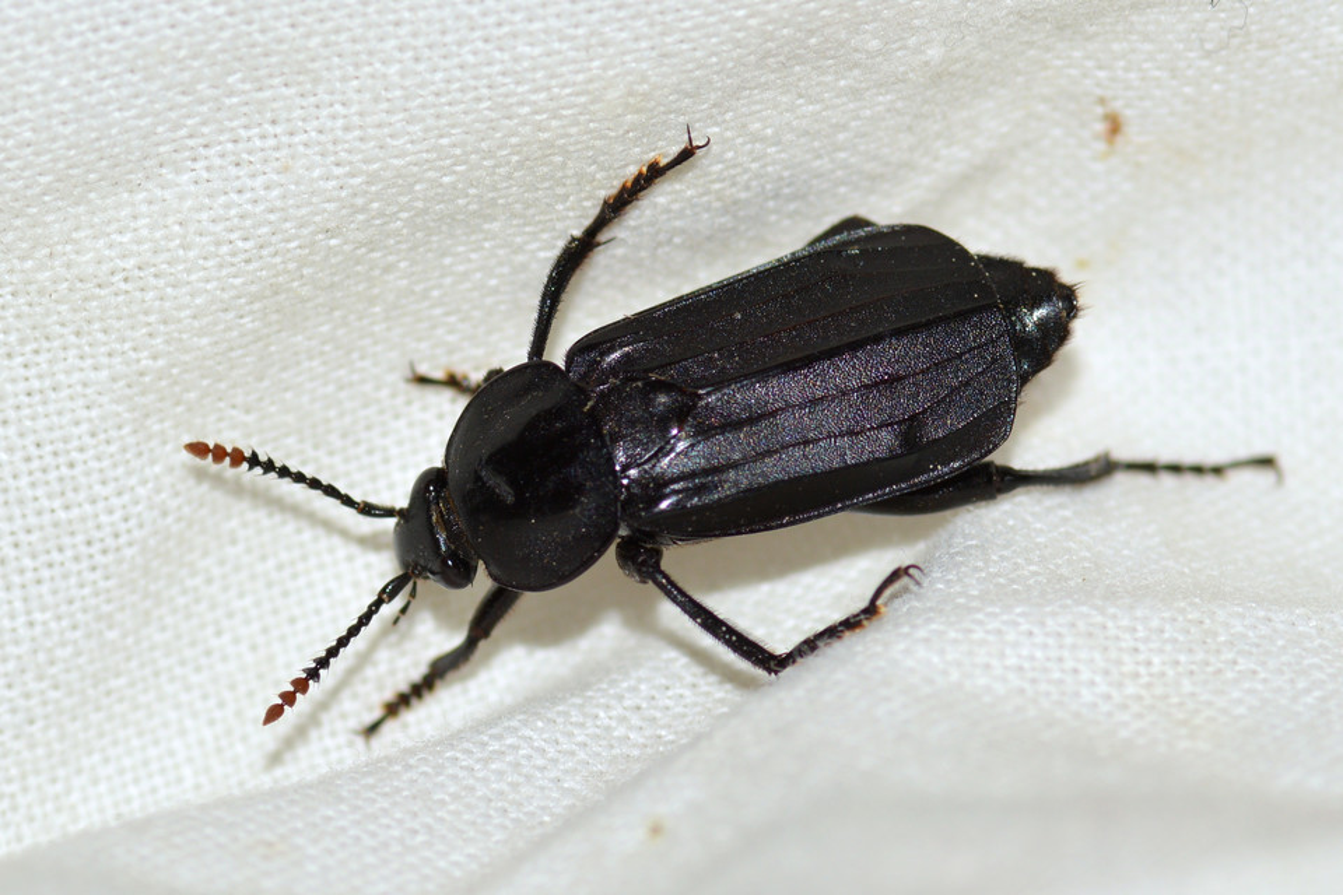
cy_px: 448
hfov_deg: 13.7
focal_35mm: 150
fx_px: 5595
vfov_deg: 9.1
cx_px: 672
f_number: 11
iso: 100
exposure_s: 1/200
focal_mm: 100
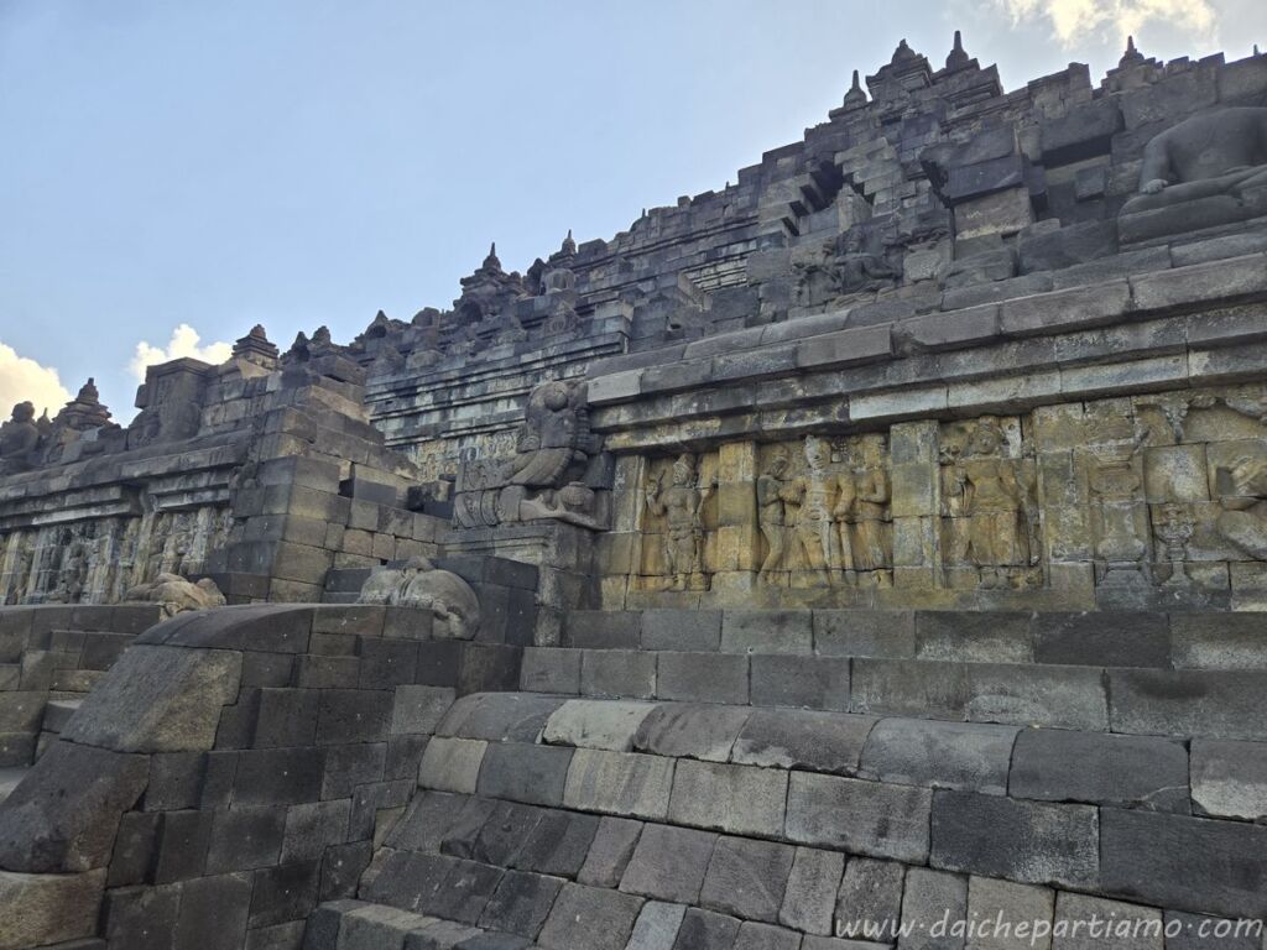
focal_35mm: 23
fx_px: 842
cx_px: 634
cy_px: 475
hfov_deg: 73.9
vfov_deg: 58.9
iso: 25
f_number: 1.8
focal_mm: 5.4
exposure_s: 1/777
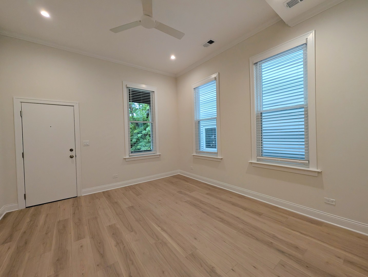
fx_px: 138
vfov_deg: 90.1
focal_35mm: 13
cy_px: 138
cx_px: 184
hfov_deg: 106.1
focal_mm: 1.95
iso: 140
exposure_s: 1/120
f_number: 2.2
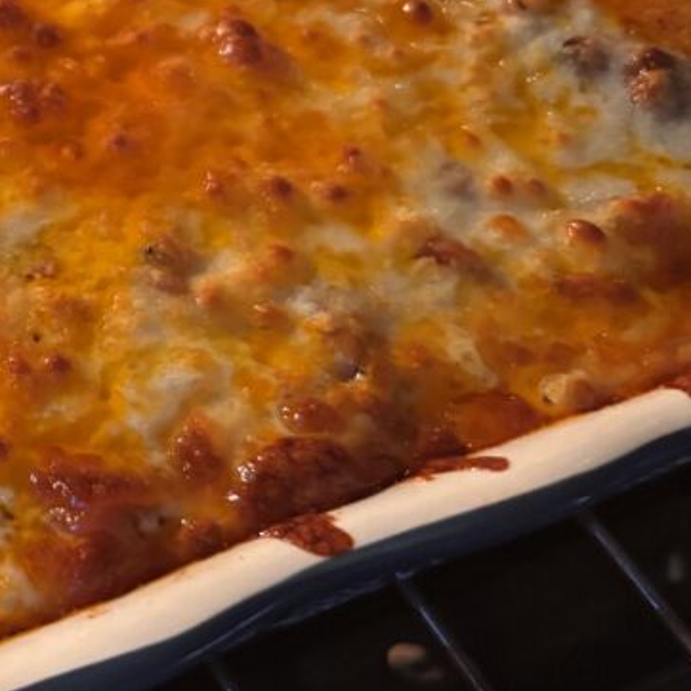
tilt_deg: -48.3
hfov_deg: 23.0
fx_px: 1468
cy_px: 191
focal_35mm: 65
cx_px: -246
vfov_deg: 26.2
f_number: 1.6
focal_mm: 5.96
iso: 500
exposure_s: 1/60
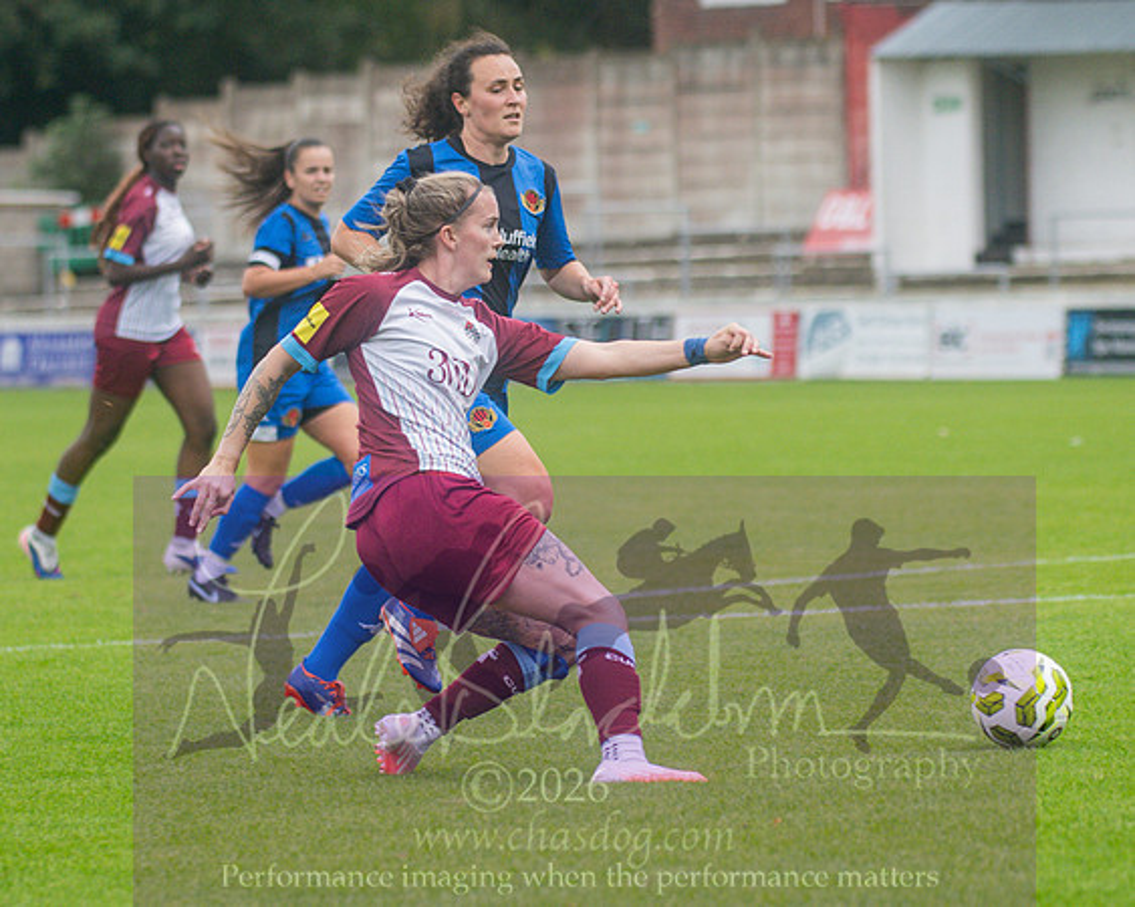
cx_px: 604
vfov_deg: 5.8
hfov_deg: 7.2
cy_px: 517
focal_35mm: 268
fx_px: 9005
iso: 320
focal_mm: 120
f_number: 4
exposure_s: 1/1000
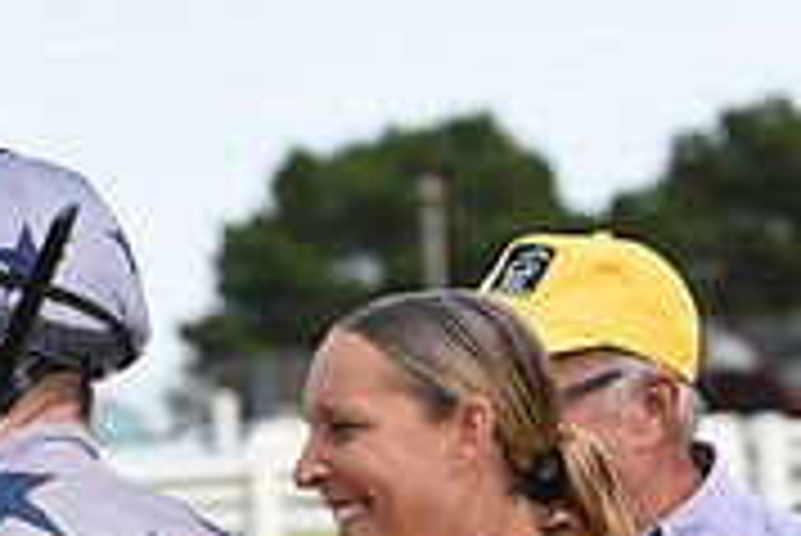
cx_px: -486
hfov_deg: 5.0
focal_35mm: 408
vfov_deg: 3.4
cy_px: 754
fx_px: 9085
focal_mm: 125
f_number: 5.6
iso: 400
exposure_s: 1/1000
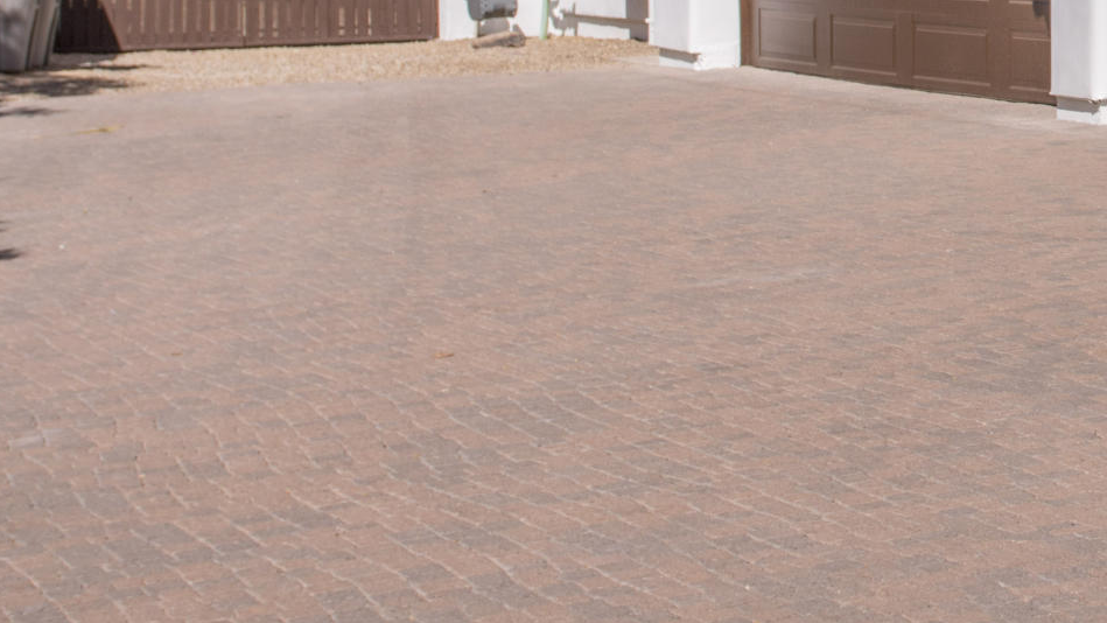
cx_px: 1578
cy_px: -514
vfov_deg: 10.7
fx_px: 3112
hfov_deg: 18.3
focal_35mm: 106
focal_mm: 32
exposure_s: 1/800
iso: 200
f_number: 8
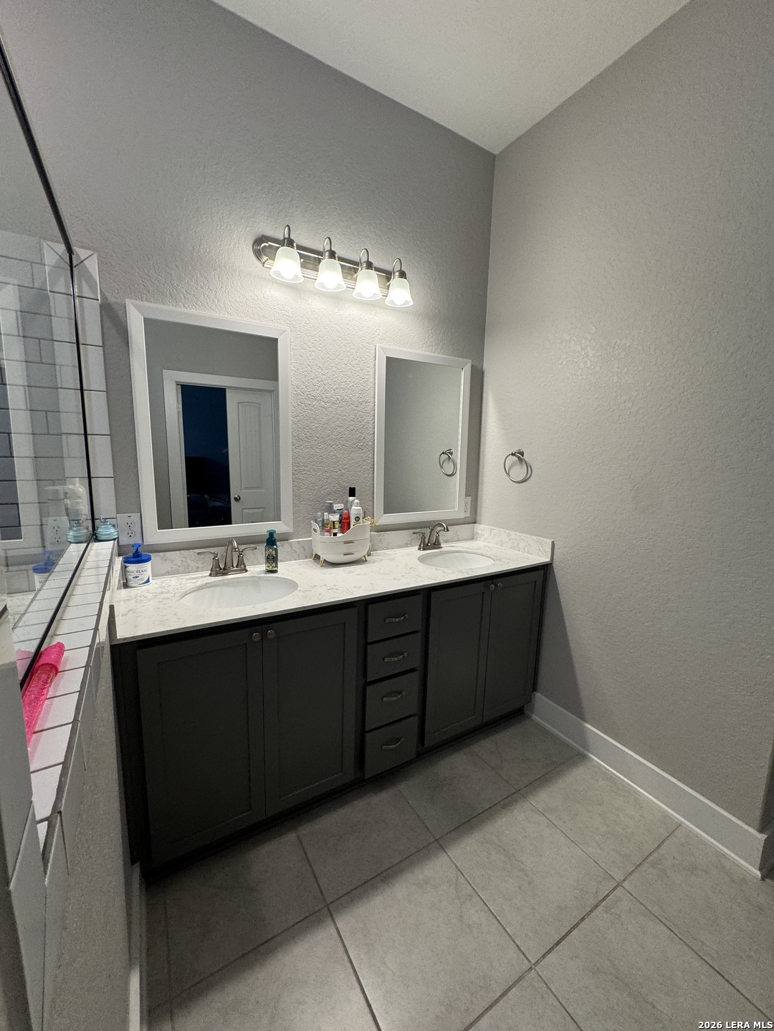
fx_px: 417
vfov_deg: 102.1
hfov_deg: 85.7
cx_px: 387
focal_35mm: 14
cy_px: 516
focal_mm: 2.22
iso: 125
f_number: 2.2
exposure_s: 1/120
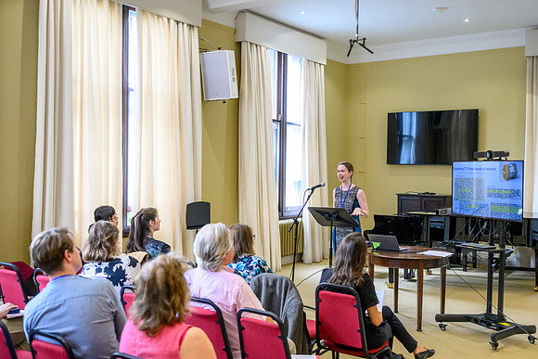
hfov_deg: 50.0
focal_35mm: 39
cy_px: 180
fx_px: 576
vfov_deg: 34.6
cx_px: 269
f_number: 2
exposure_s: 1/640
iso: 2500
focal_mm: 38
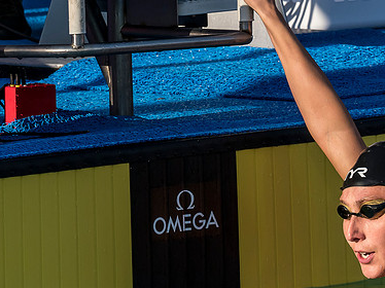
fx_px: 7825
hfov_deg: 2.8
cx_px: 403
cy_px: 278
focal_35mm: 704
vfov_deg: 2.1
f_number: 5.6
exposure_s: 1/1600
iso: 640
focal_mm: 150
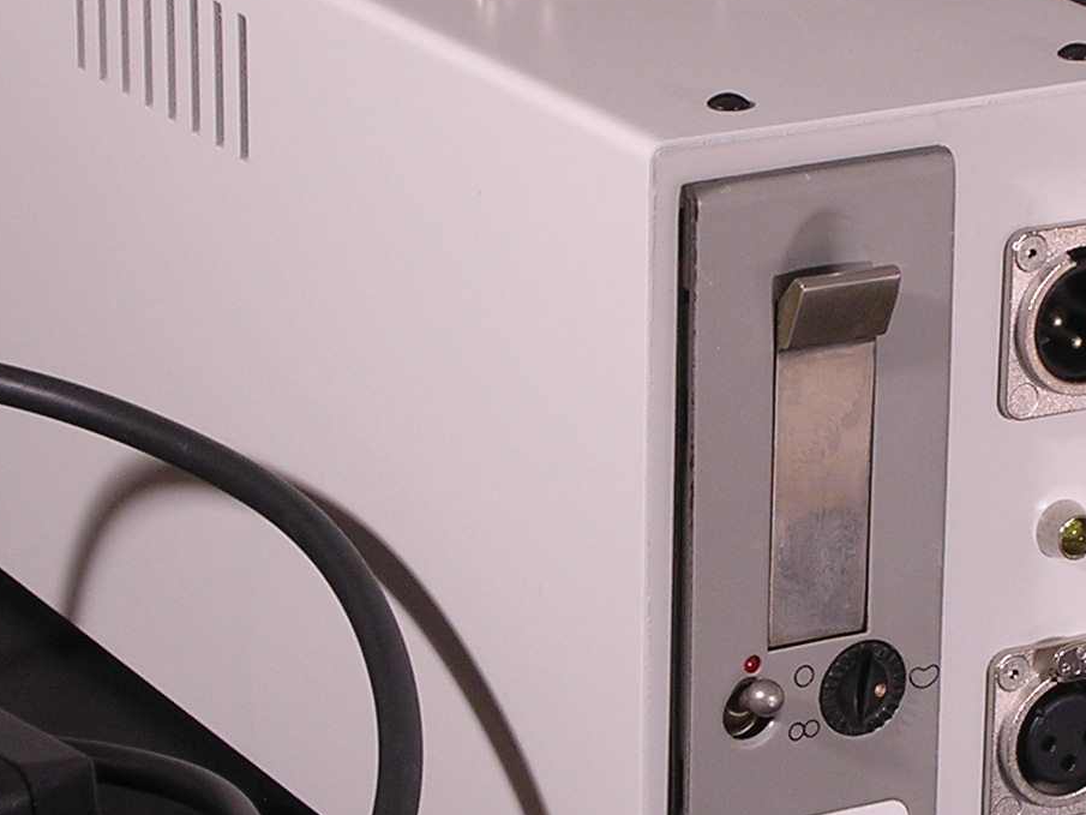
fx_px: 5397
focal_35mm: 172
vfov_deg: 8.6
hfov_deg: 11.5
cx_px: 712
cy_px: 481
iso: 100
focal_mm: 11.6
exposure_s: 1/4.6
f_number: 3.9
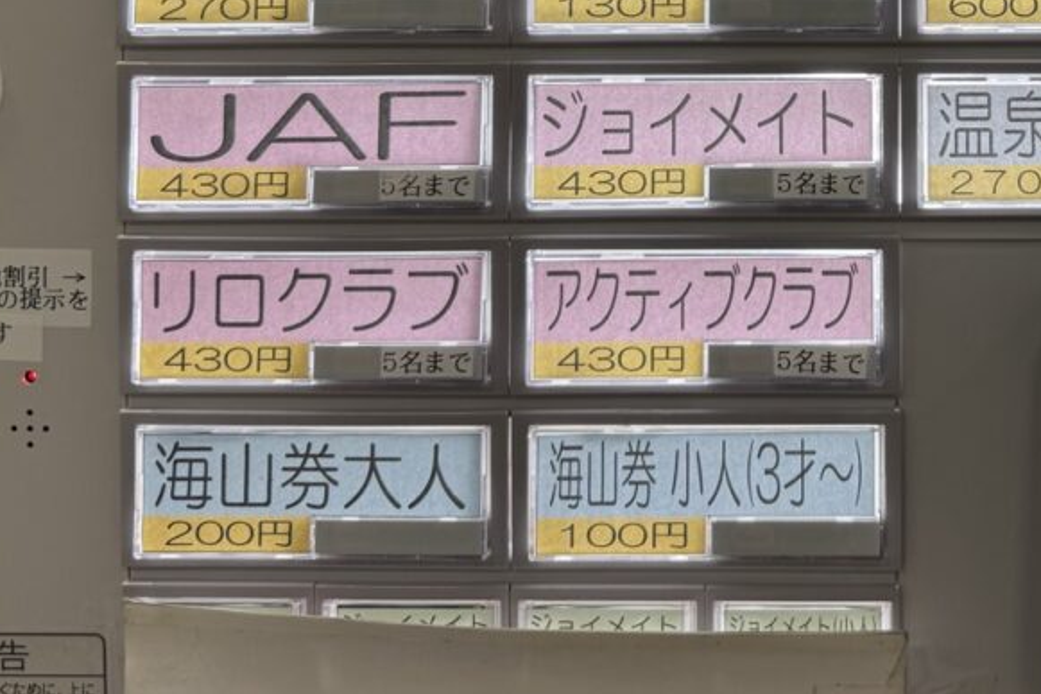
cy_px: -93
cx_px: 860
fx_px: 1590
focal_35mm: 55
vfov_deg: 23.0
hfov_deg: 34.9
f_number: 1.78
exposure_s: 1/120
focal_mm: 6.76
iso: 100
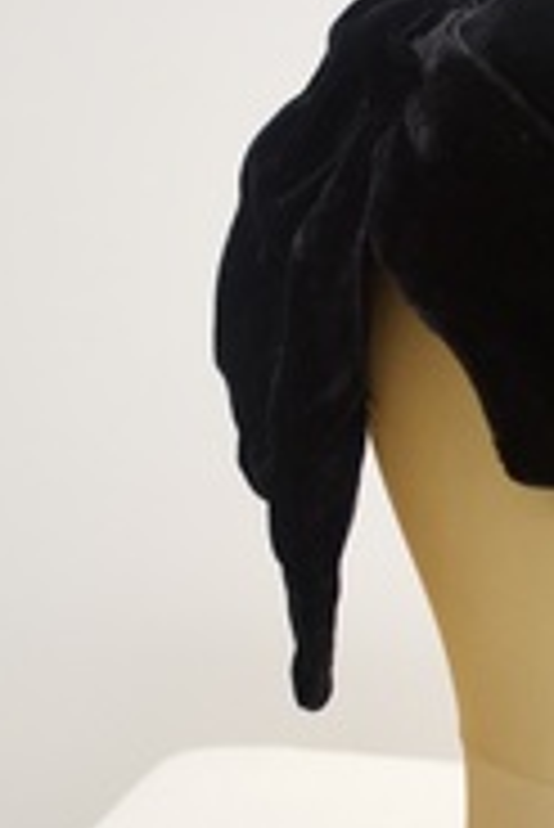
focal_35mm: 128
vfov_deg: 16.0
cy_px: 382
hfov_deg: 10.6
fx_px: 2954
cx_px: 626
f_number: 5.6
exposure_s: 1/60
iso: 1600
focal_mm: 35
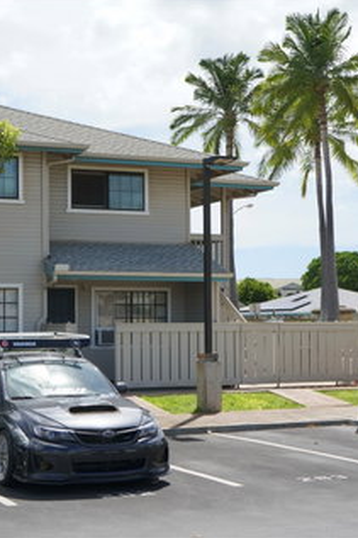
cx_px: 108
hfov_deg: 19.9
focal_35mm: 68
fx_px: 1015
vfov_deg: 29.7
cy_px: 268
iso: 250
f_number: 8
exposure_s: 1/640
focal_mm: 45
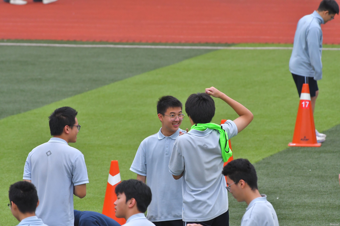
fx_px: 5666
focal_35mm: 600
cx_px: 170
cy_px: 113
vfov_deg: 2.3
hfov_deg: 3.4
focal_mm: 400
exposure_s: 1/800
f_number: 11
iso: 1000
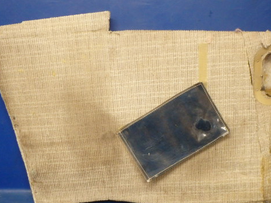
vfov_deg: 37.4
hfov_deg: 49.0
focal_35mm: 38
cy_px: 131
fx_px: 297
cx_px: 139
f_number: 3.9
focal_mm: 5
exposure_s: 1/40
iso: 800
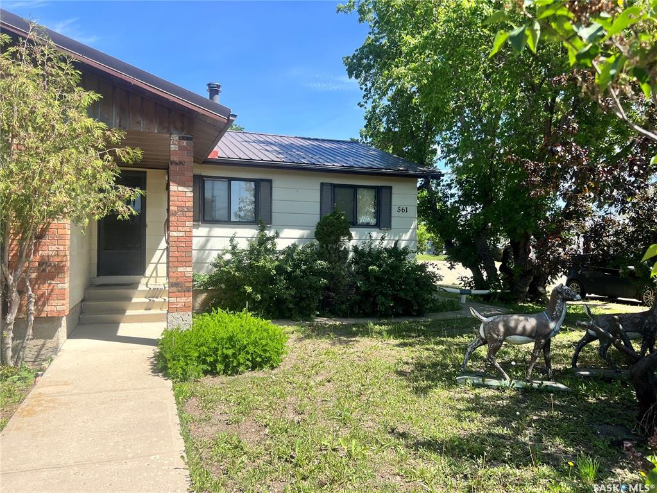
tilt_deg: -0.3
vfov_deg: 53.1
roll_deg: -0.8
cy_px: 246
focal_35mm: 26
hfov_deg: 67.3
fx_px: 493
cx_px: 328
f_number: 1.5
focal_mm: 5.7
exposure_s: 1/2008
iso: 50
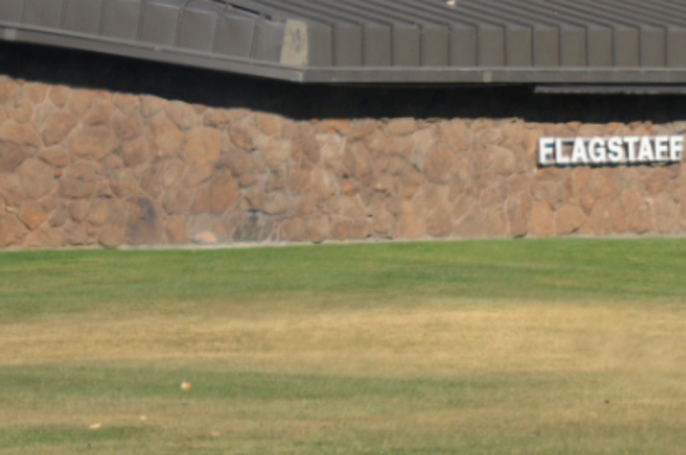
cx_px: 696
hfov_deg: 6.8
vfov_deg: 4.5
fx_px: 5725
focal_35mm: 301
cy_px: -42
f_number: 5
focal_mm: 82
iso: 640
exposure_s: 1/2000
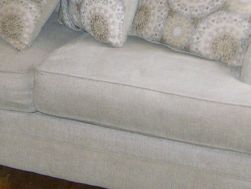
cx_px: 74
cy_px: -50
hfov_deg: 19.1
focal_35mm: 102
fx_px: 741
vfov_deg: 14.0
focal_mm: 6
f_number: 2.8
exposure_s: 1/60
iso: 200
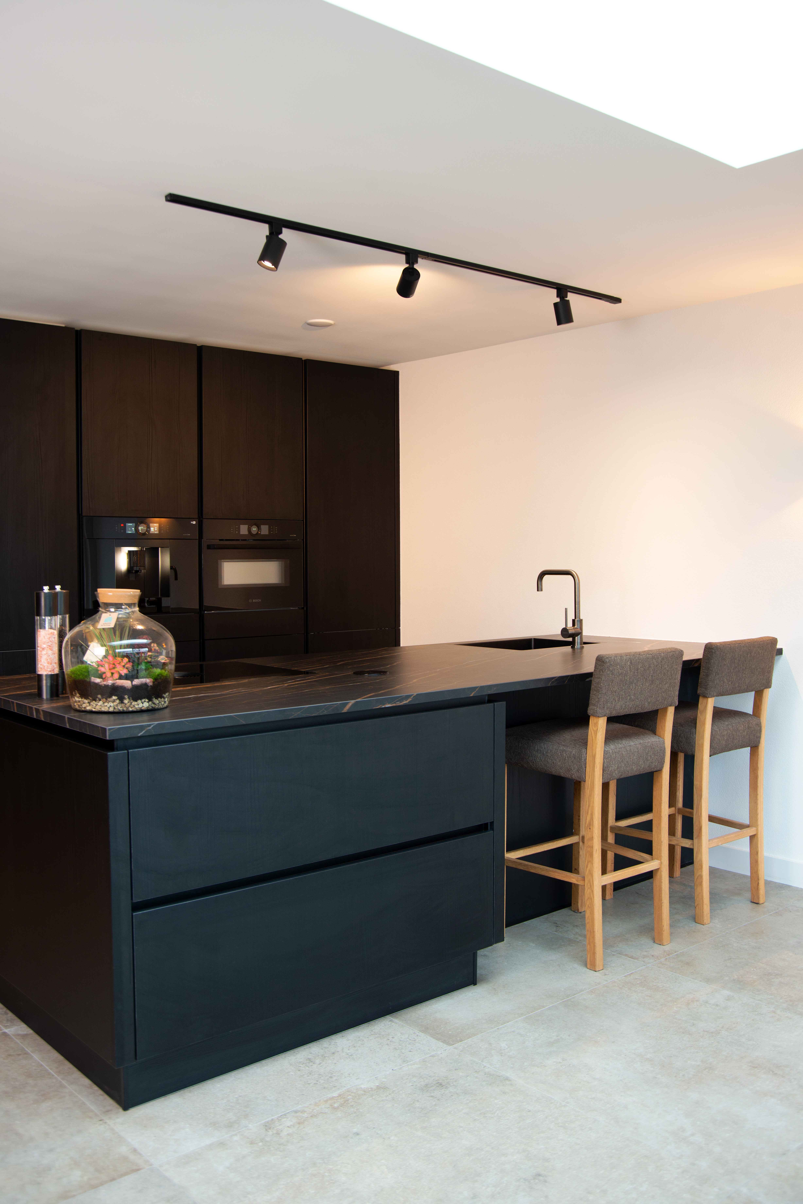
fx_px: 1137
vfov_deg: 55.8
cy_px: 602
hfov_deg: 38.9
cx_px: 402
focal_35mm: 34
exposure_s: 1/3
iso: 200
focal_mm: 34
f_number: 6.3
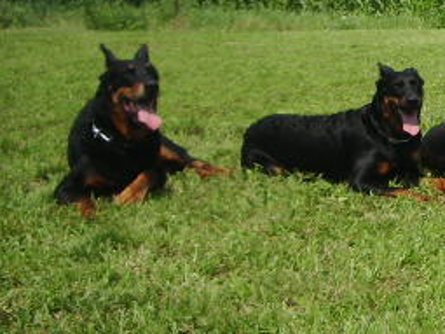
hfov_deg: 20.6
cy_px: 86
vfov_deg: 16.7
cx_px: 557
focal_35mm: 88
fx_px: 1131
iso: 50
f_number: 4.3
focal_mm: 5.8
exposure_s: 1/400
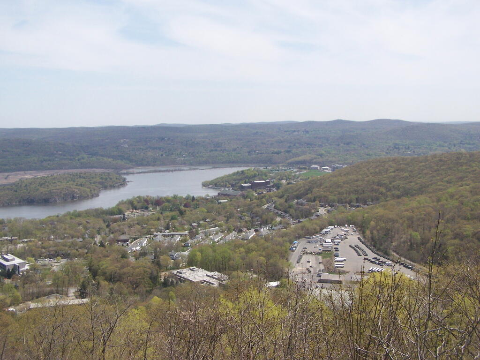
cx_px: 240
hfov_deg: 49.0
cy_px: 180
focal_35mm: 38
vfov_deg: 37.7
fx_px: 527
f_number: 4
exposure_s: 1/640
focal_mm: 6.3
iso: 200
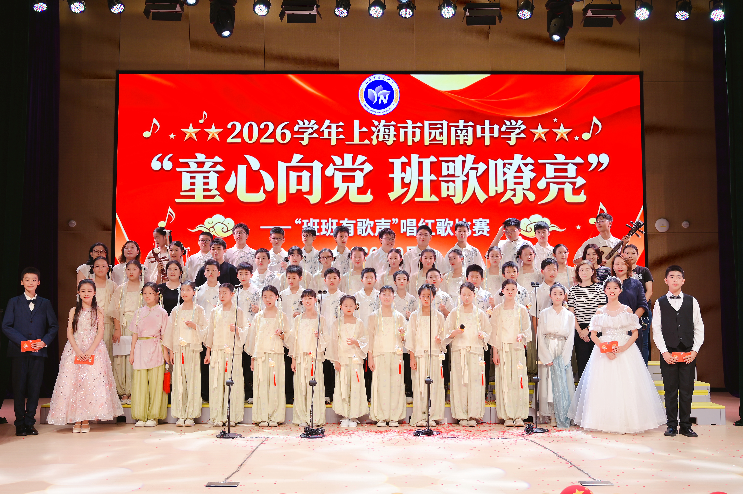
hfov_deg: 53.2
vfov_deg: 36.8
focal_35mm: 36
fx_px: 742
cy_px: 247
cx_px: 372
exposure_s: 1/40
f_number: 4
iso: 100
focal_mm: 36
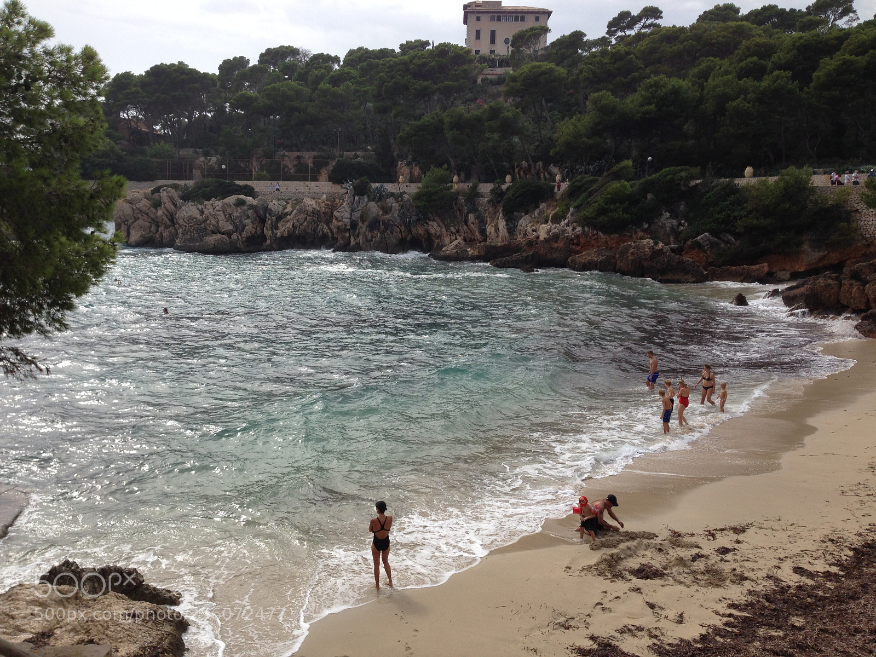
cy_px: 328
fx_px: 835
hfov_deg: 55.4
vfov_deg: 42.9
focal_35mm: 33
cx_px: 438
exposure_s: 1/1748
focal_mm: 4.12
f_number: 2.4
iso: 50
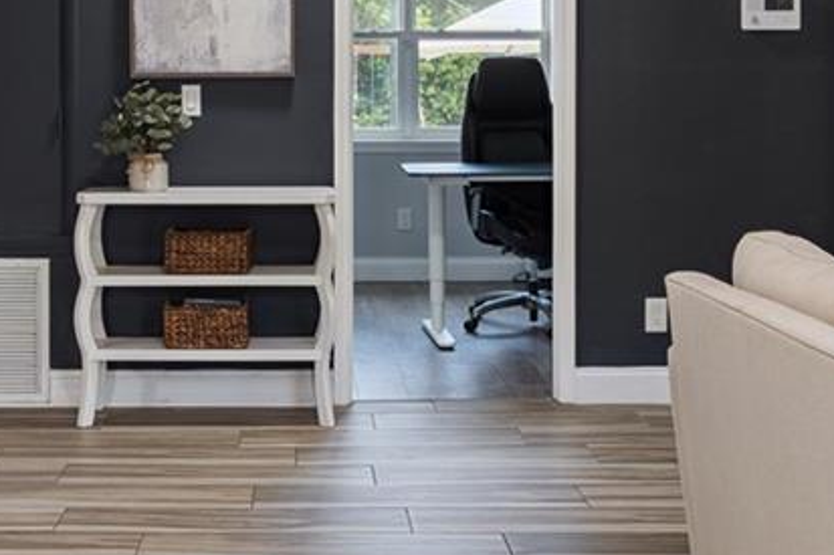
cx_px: 311
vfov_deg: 21.5
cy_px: 69
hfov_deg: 32.2
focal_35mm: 62
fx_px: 1436
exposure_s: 1/13
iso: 800
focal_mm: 16
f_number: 9
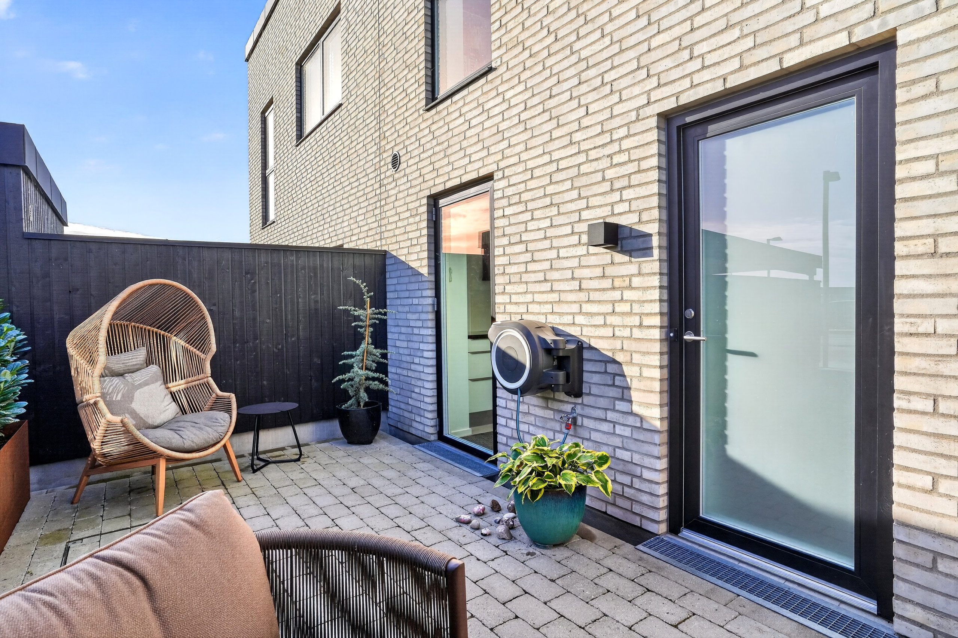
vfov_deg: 64.5
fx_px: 506
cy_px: 319
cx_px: 479
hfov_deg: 86.9
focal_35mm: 19
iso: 400
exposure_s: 1/125
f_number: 8
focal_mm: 19
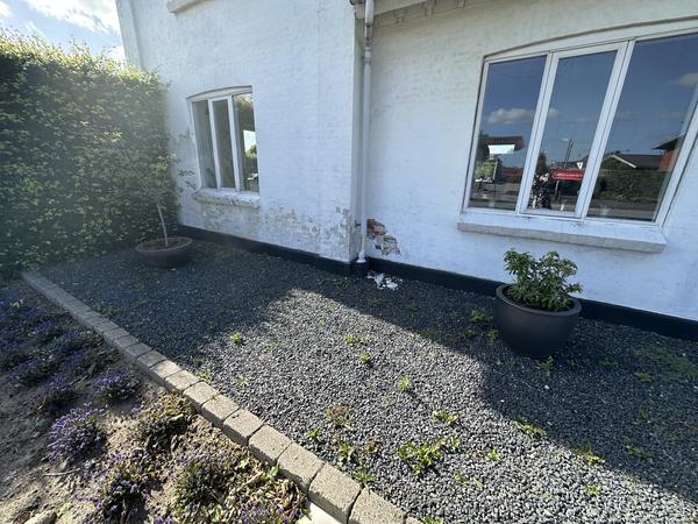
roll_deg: -3.0
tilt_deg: -18.3
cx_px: 349
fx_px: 282
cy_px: 262
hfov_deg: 102.1
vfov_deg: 85.7
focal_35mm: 14
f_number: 2.2
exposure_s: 1/690
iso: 40
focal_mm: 2.22
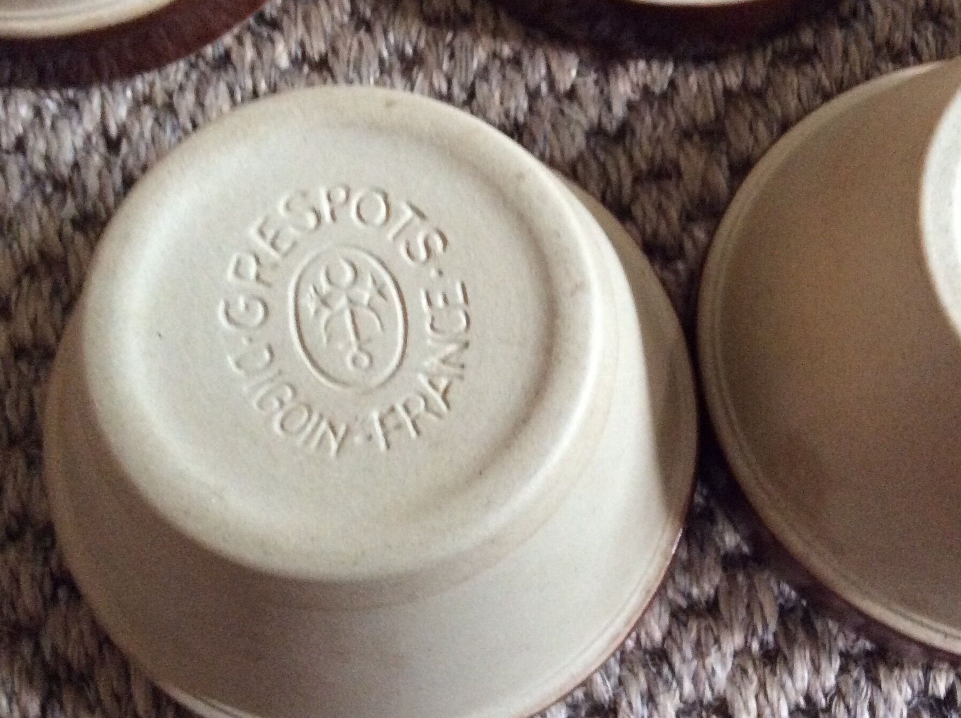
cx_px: 530
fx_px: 1275
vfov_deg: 31.4
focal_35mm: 46
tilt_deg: -73.5
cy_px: 344
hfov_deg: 41.2
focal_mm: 3.3
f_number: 2.4
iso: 250
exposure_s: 1/20
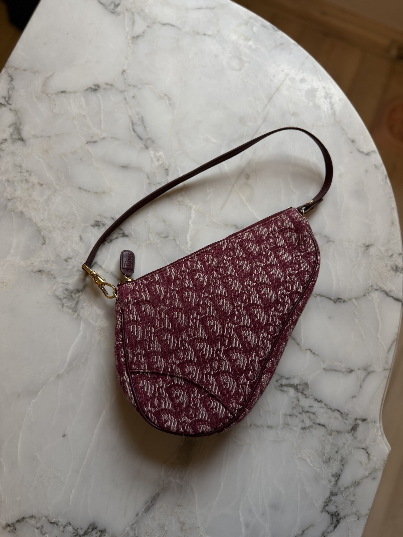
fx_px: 373
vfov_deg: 71.6
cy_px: 268
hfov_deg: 56.8
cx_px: 202
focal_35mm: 24
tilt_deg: -81.9
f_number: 1.78
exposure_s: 1/50
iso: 125
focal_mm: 6.76
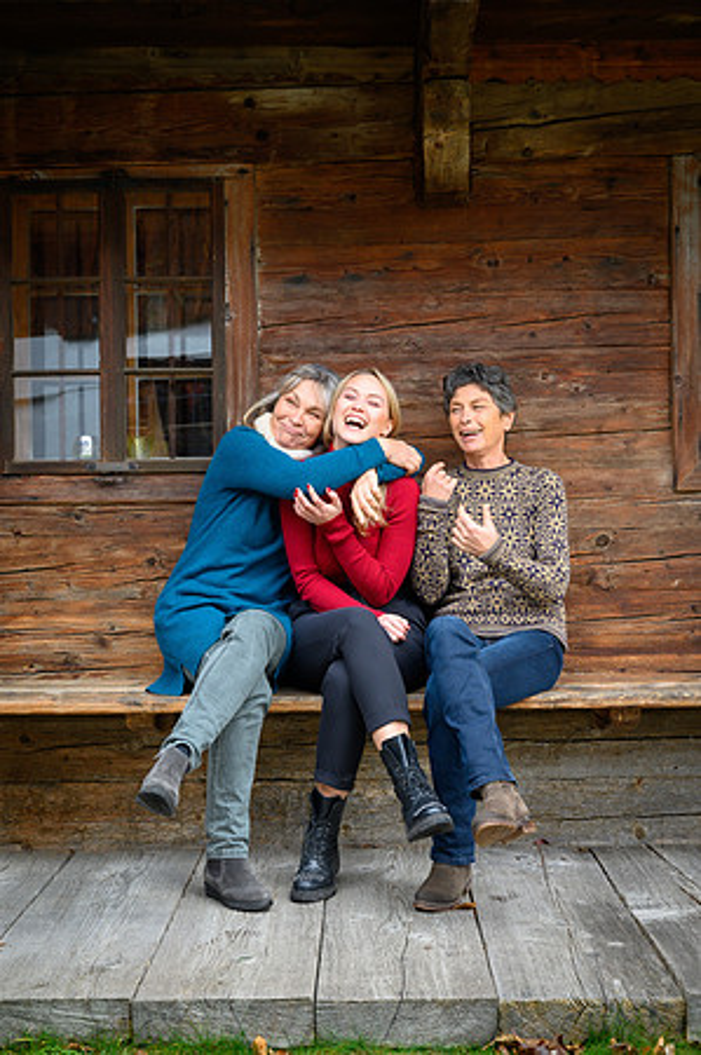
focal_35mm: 52
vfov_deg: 38.2
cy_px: 528
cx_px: 350
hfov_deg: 25.9
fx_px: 1522
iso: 640
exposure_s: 1/100
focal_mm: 52
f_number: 5
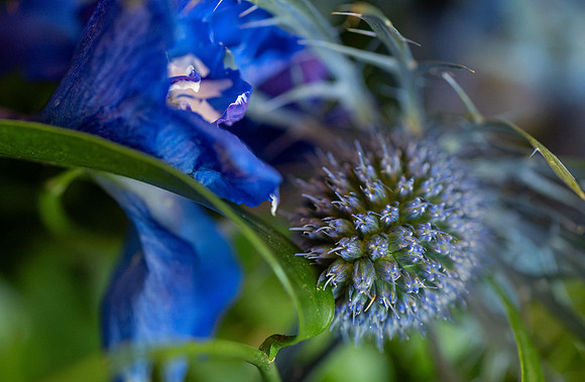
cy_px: 251
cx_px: 210
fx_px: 1257
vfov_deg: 17.3
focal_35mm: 78
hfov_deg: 26.1
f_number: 5.6
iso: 4000
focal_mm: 60
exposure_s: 1/200
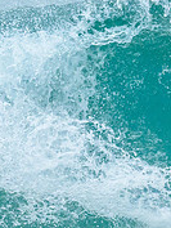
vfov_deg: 0.7
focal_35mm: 2903
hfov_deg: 0.5
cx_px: 372
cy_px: 80
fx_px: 19098
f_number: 6.3
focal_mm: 800
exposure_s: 1/2500
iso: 2800
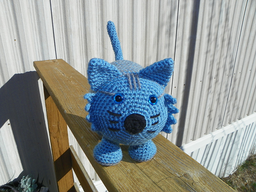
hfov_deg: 67.3
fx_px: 192
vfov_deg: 53.1
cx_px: 128
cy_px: 96
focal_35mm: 26
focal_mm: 4.6
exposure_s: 1/500
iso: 64
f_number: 6.3
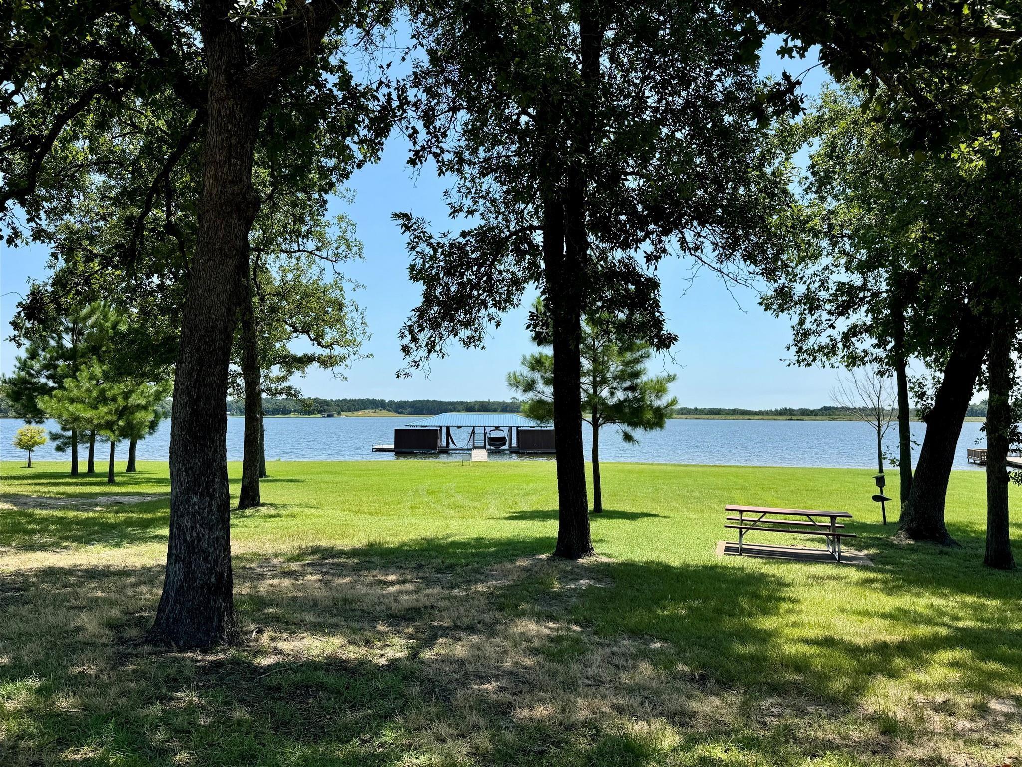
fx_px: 709
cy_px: 384
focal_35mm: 24
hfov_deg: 71.6
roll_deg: -0.4
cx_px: 511
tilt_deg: +1.9
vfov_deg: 56.8
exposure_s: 1/3802
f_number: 1.78
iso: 80
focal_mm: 6.76
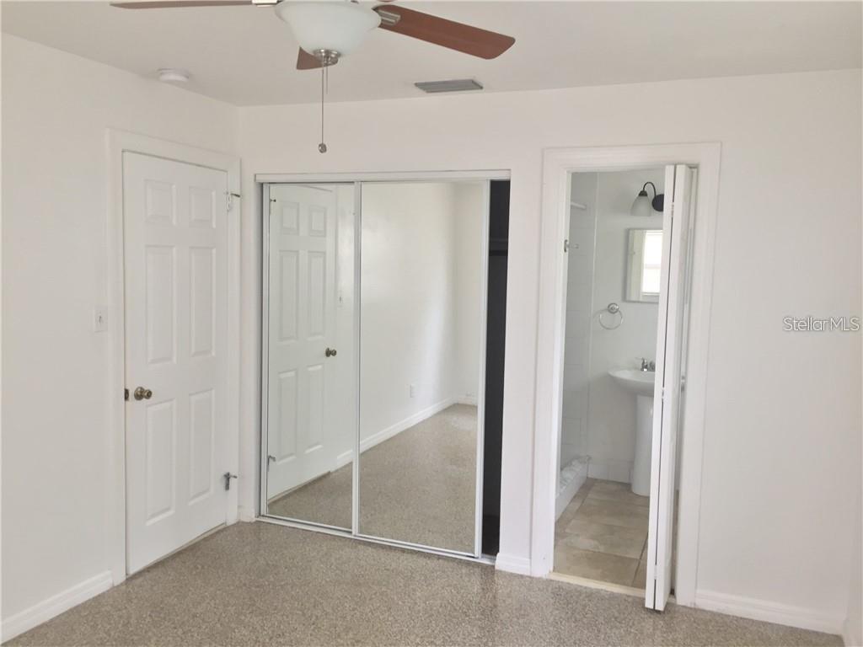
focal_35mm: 29
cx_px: 432
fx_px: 723
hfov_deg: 61.7
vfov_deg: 48.2
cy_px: 324
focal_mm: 4.15
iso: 100
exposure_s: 1/30
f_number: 2.2
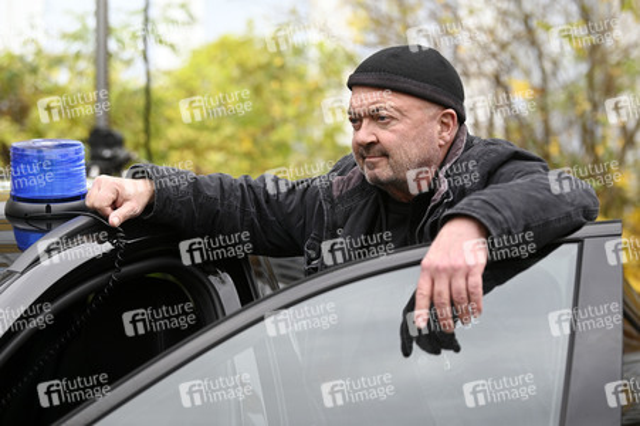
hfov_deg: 20.0
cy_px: 213
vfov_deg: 13.4
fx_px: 1812
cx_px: 320
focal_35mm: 102
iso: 1250
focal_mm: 102
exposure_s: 1/1000
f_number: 4
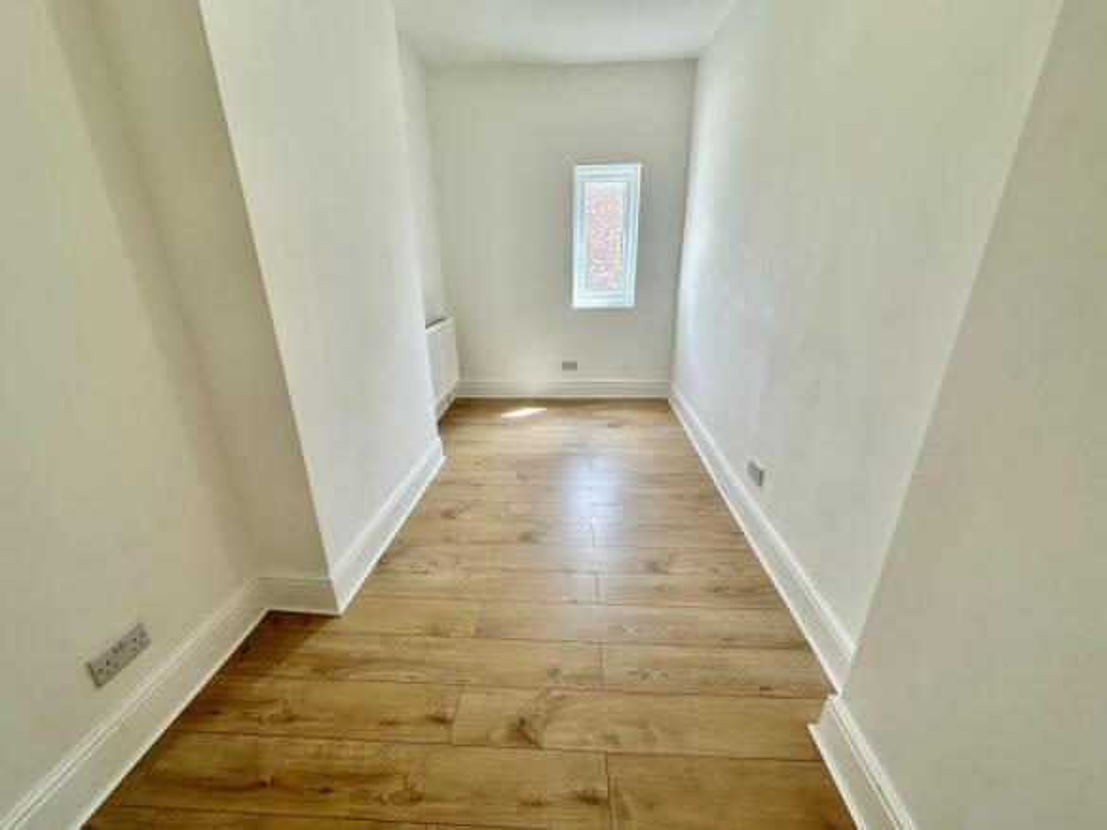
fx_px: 448
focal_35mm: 14
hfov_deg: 102.1
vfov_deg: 85.7
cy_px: 415
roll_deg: +1.0
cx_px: 554
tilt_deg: -20.5
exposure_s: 1/113
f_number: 2.2
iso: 40
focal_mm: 2.22
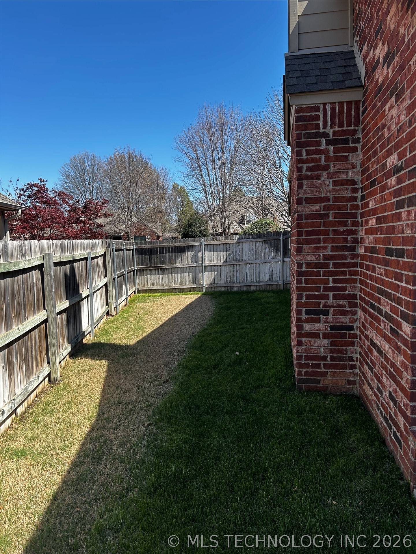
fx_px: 417
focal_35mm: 26
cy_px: 277
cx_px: 208
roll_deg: +1.5
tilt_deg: -5.6
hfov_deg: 53.1
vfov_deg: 67.3
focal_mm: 5.7
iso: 50
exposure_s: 1/2123
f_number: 1.5
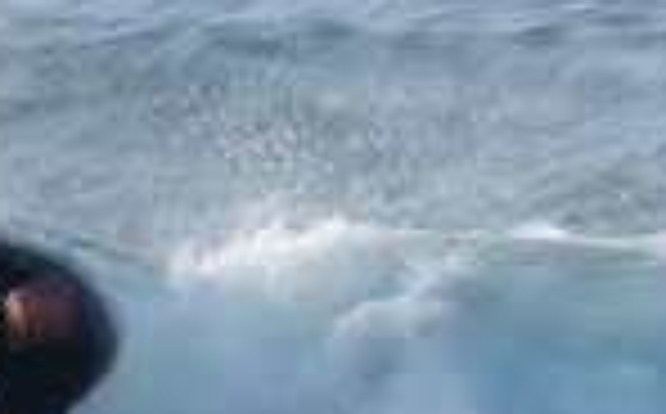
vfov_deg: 0.4
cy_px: 452
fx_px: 54351
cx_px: -54
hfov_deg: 0.7
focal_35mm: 2999
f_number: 25
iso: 125
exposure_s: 1/20
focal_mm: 500
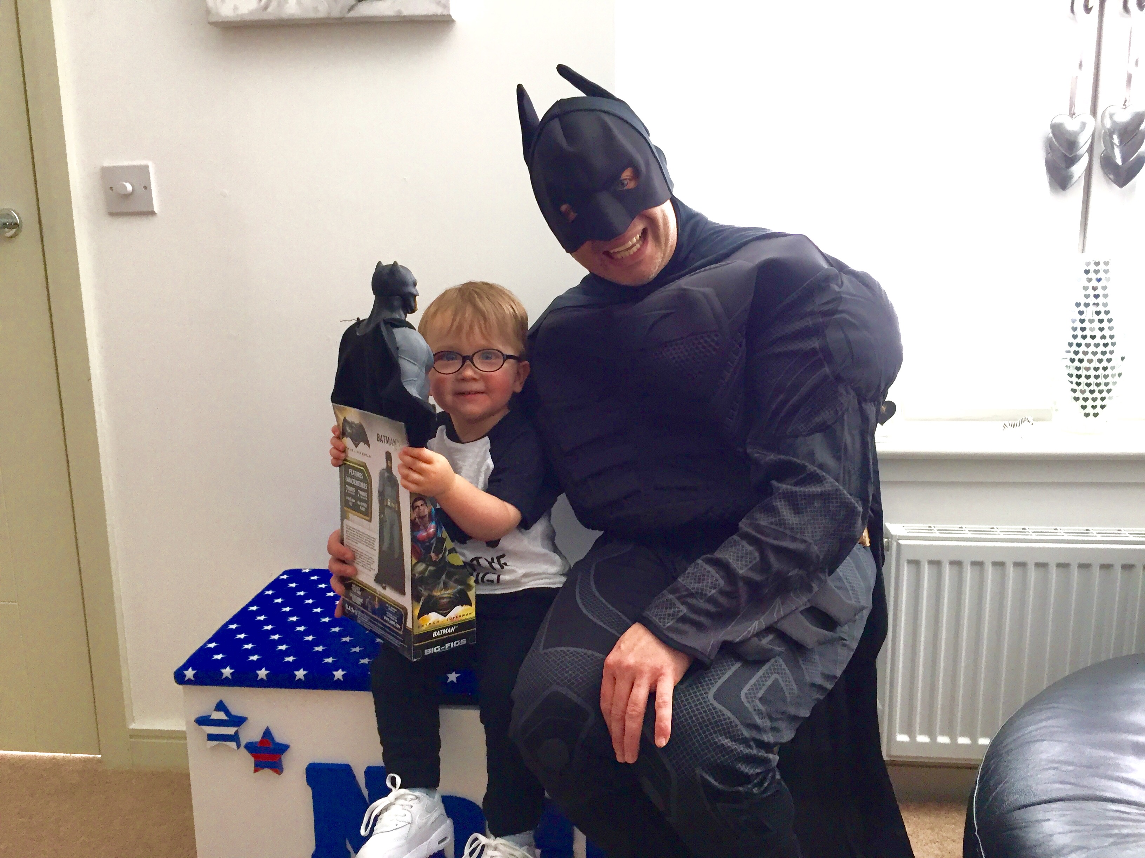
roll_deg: +1.6
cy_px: 429
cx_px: 572
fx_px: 959
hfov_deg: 61.7
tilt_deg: -12.6
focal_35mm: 29
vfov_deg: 48.2
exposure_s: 1/33
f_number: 2.2
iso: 64
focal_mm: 4.15
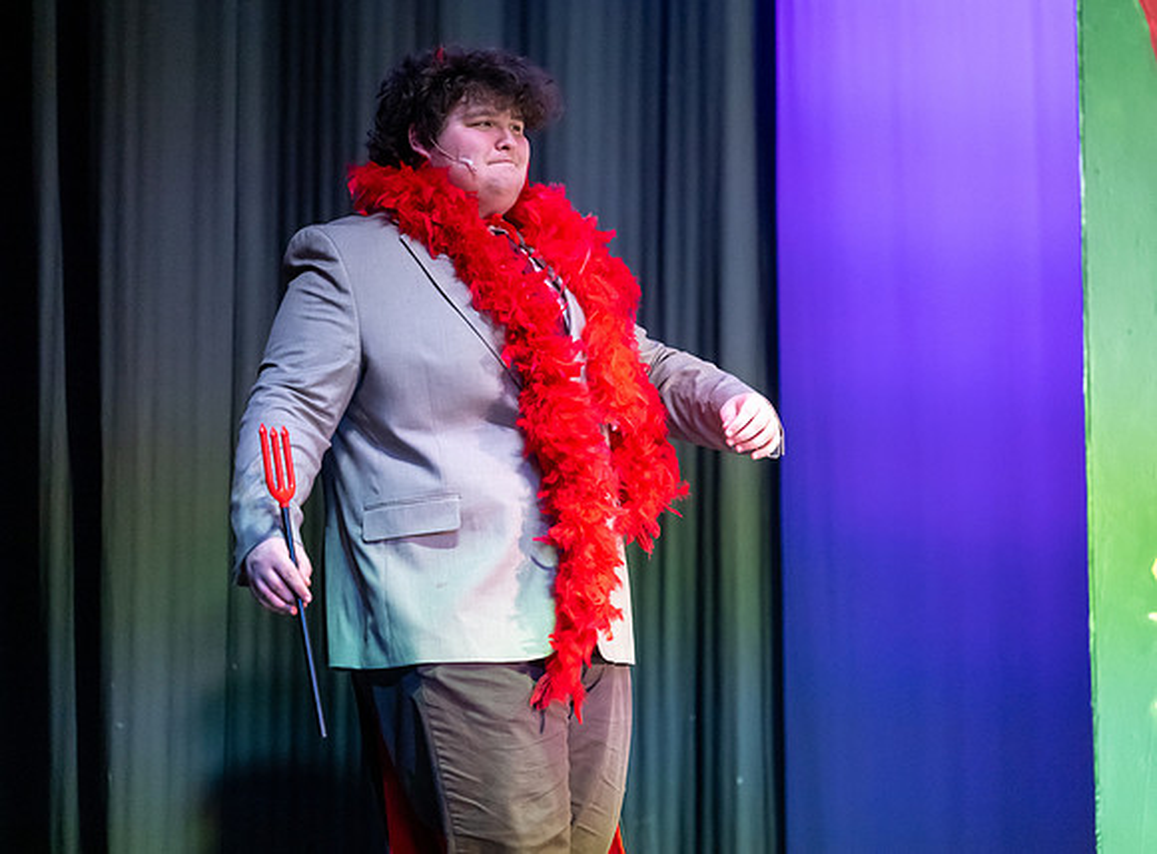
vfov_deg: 6.7
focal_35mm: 218
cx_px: 624
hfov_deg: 9.1
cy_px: 440
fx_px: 7243
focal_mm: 180
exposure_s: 1/400
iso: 4000
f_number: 2.8
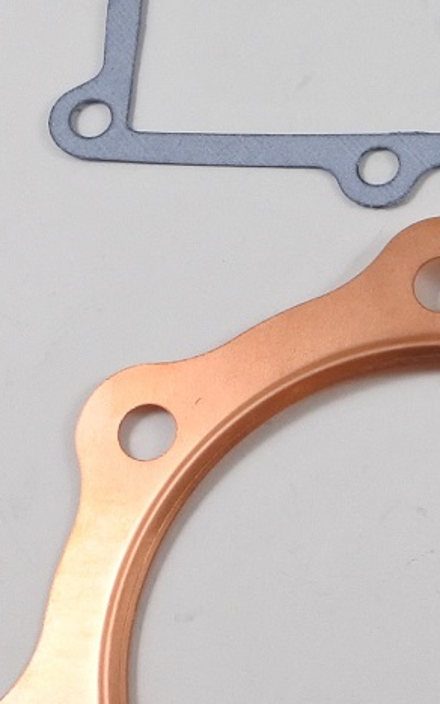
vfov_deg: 15.0
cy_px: 357
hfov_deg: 8.6
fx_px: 2666
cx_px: 1049
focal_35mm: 139
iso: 400
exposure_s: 1/160
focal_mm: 13.7
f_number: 4
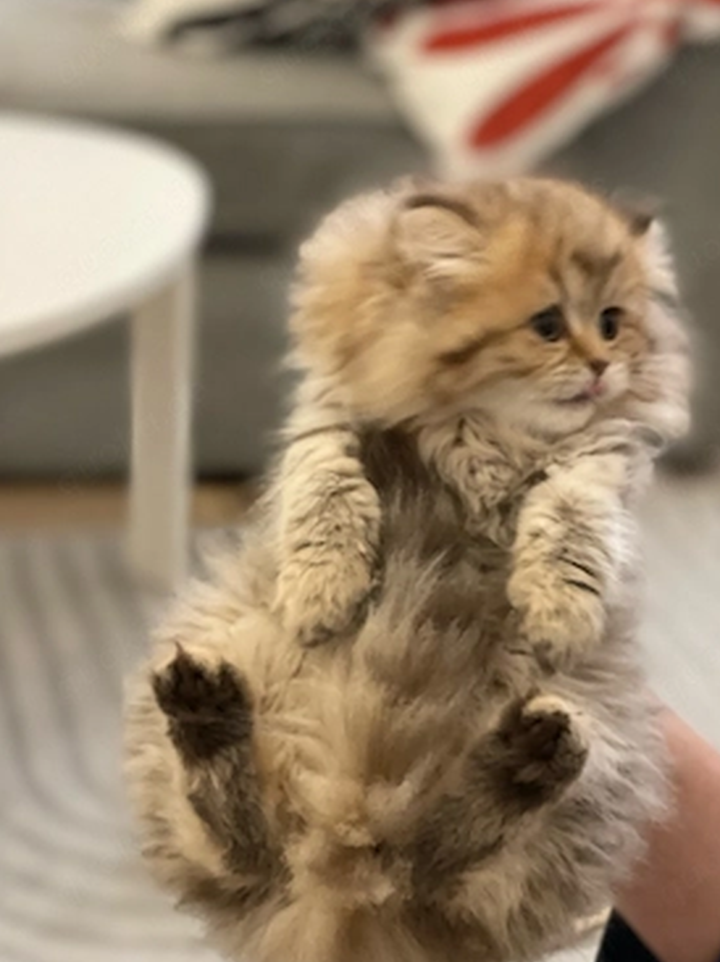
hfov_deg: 21.0
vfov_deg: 27.8
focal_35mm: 70
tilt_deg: -22.3
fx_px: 1944
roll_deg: -6.9
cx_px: 389
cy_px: 465
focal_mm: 7.5
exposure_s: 1/20
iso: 400
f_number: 2.2
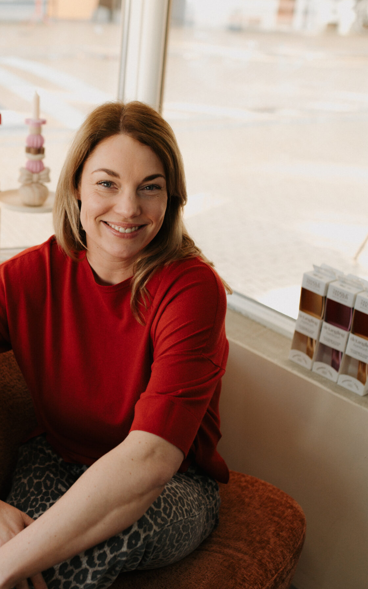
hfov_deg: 25.1
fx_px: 818
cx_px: 96
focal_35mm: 51
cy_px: 279
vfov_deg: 39.6
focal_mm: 35
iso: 640
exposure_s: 1/500
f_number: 2.8
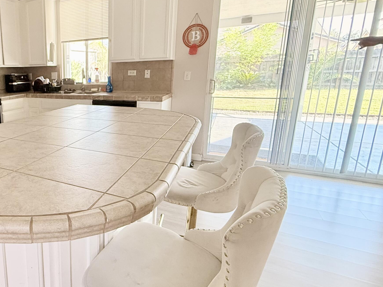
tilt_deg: -11.2
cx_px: 63
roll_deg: +2.1
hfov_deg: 63.7
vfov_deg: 56.7
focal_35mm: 24
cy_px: 128
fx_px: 266
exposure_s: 1/99
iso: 320
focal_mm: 2.22
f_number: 2.2
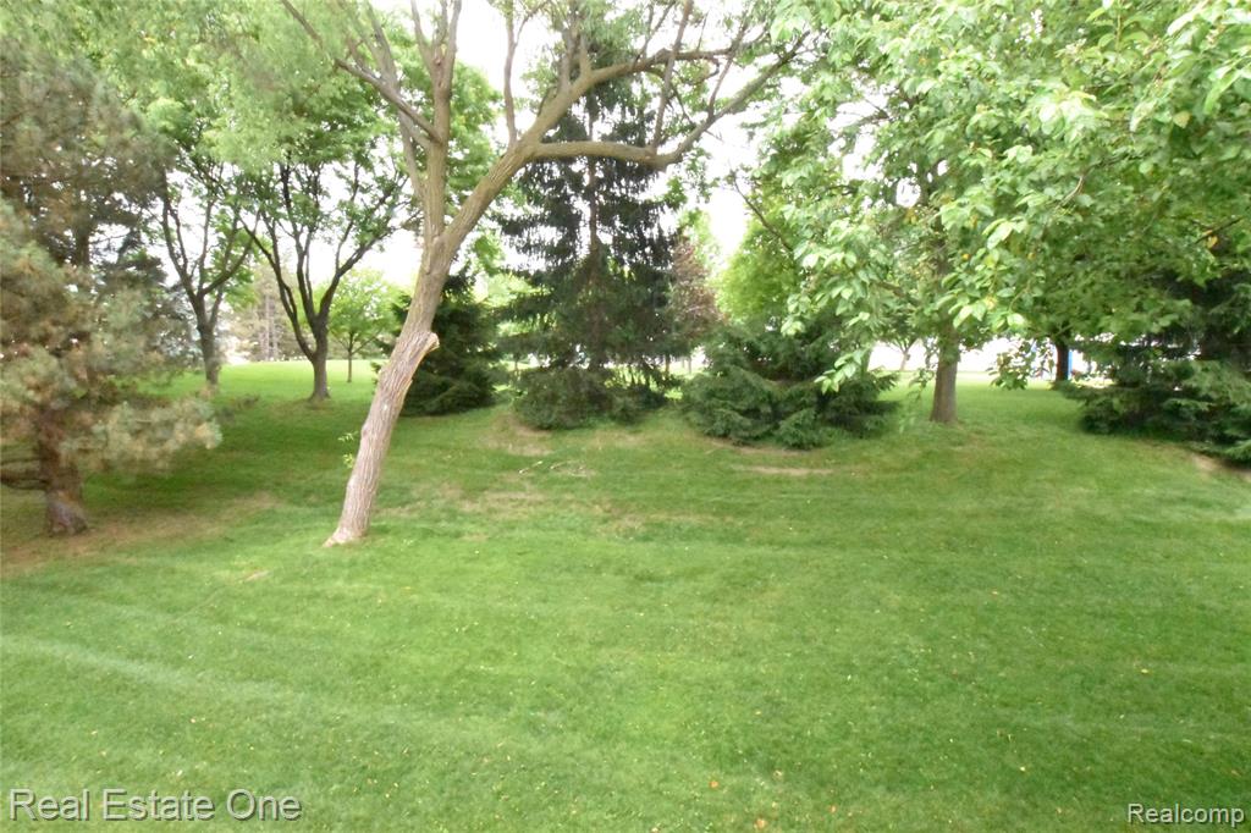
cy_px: 416
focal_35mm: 15
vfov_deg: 77.3
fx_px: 521
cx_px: 626
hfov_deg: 100.4
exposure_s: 1/60
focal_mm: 10
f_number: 22
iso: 20000
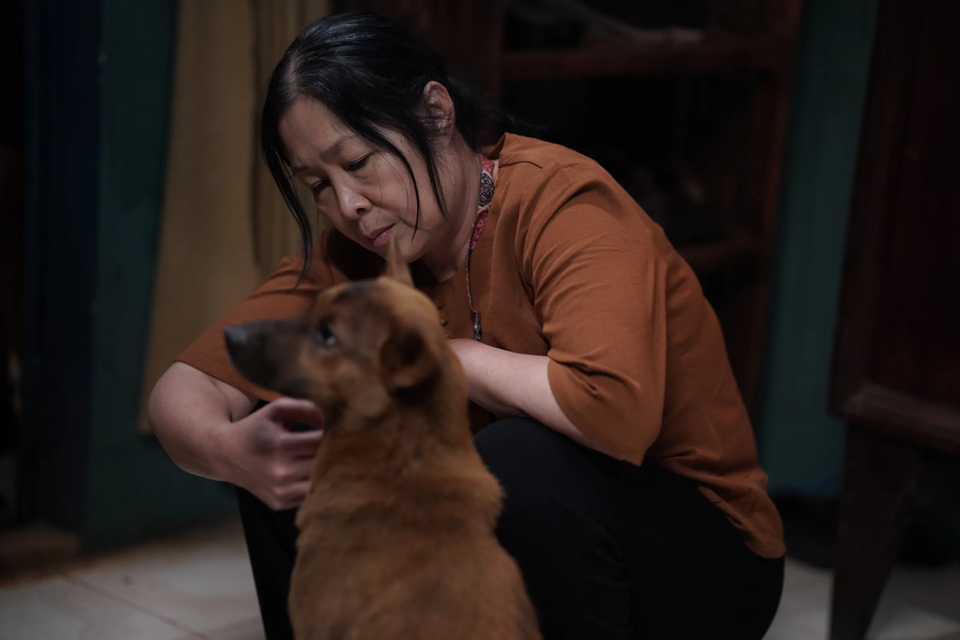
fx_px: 2267
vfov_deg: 16.1
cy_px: 320
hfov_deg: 23.9
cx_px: 480
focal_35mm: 85
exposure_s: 1/50
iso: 1600
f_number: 1.4
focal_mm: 85
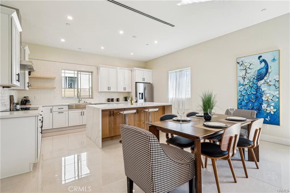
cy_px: 96
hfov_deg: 96.8
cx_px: 145
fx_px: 129
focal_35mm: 16
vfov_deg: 73.7
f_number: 8
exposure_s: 1/17
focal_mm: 10.5
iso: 160
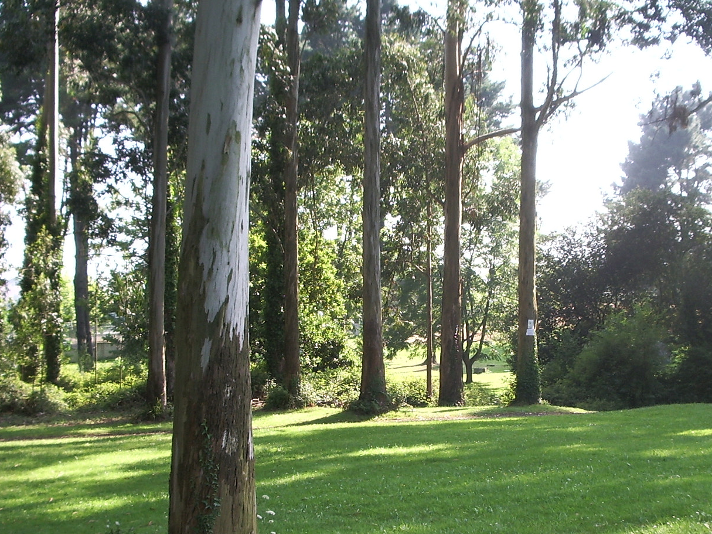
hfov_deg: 32.6
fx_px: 1213
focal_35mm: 59
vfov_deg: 24.7
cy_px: 366
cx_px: 414
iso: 50
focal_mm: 5.8
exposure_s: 1/80
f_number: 4.3
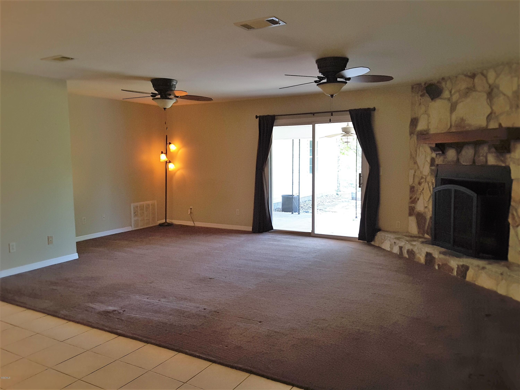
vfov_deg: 45.4
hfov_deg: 58.4
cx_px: 260
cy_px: 195
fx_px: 466
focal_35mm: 31
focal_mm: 2.9
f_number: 1.9
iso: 80
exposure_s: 1/30
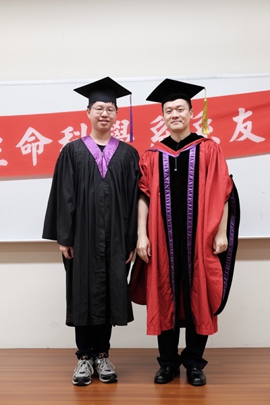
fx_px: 484
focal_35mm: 43
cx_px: 135
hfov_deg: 31.2
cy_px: 202
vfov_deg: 45.4
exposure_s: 1/125
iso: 1600
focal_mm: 28.9
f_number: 3.6
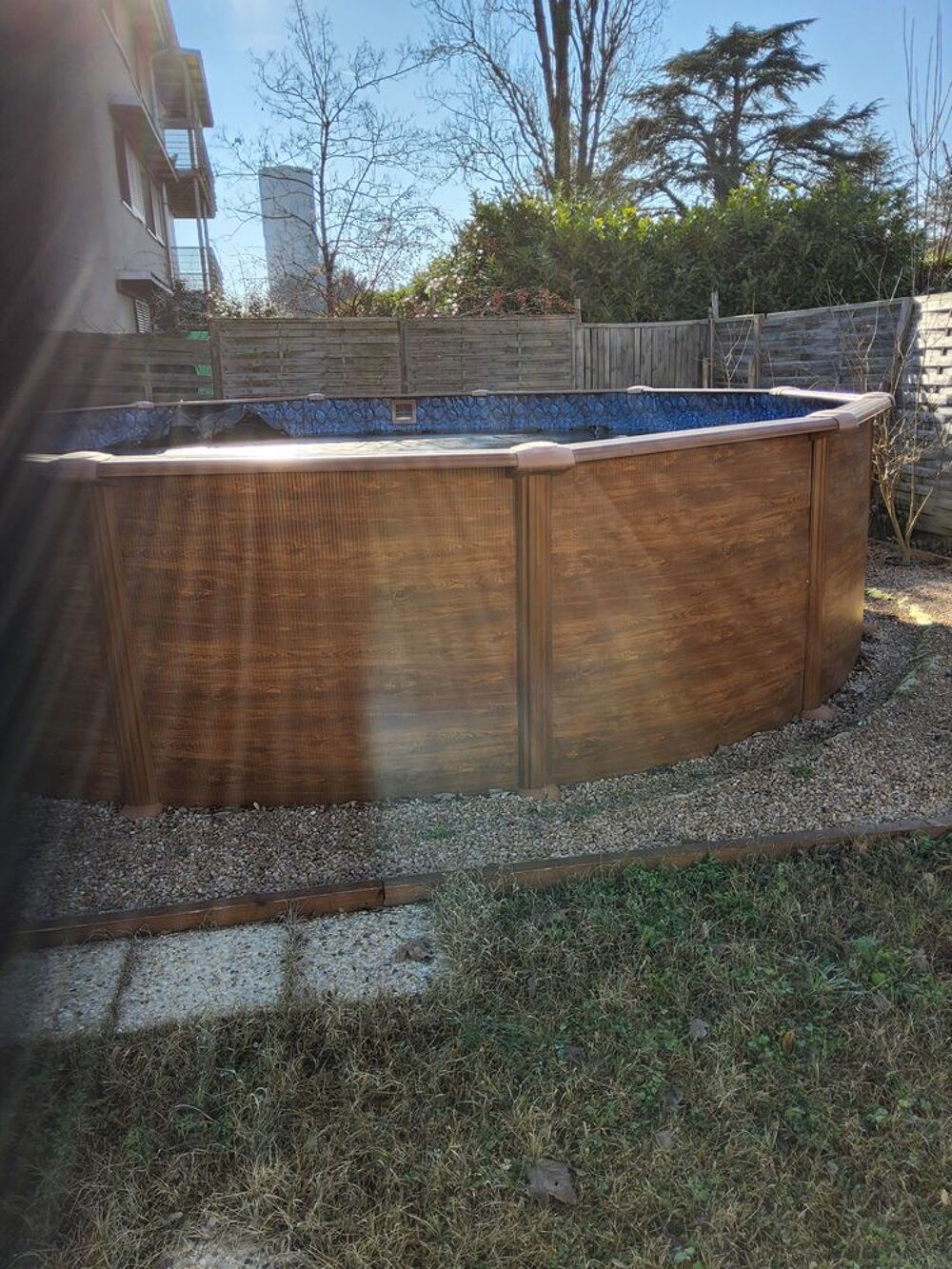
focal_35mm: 25
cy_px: 634
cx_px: 476
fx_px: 917
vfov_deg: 69.4
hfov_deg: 54.9
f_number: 2
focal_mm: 3.08
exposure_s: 1/500
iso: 32
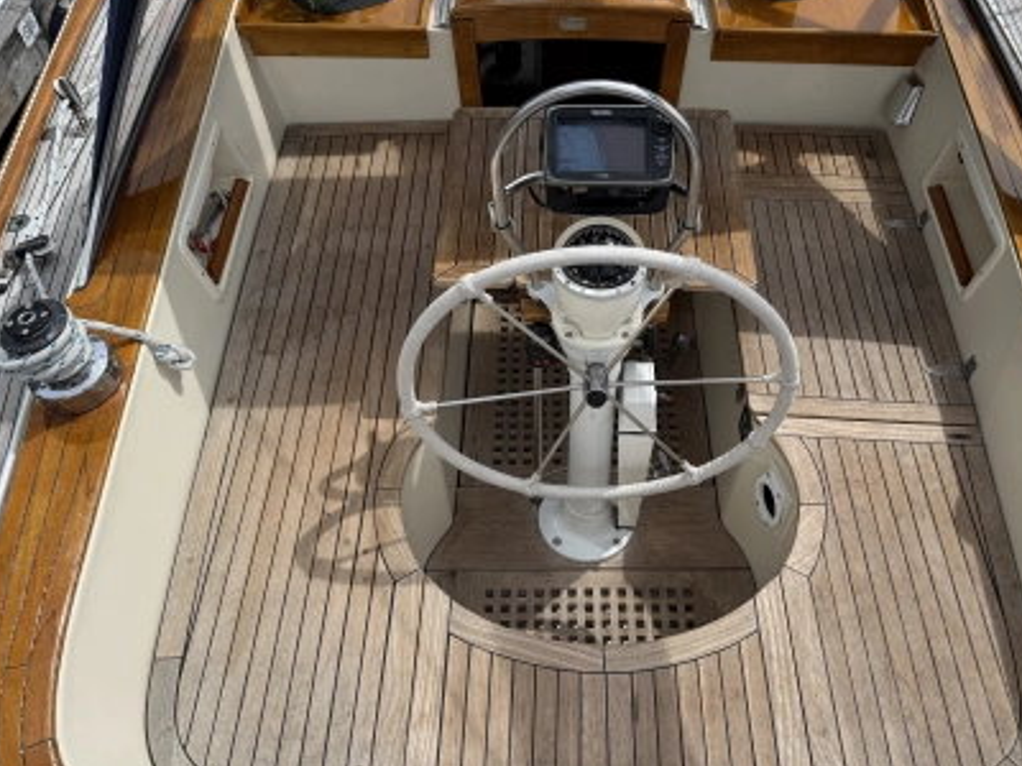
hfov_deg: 55.2
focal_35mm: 33
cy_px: 366
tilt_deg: -52.6
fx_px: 974
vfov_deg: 42.9
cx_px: 575
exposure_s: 1/4673
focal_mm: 6.76
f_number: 1.78
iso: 80
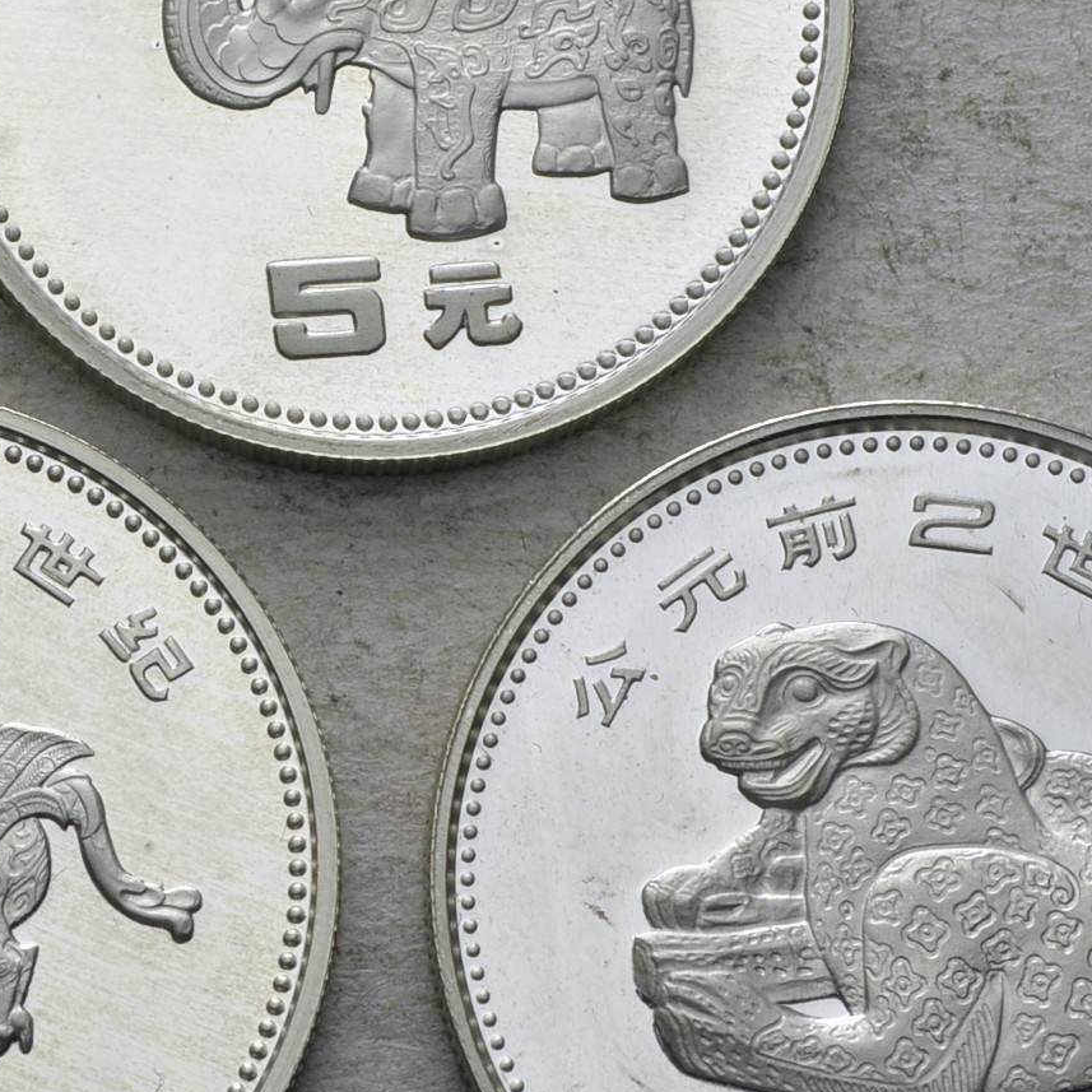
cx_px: 185
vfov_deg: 10.9
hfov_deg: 10.8
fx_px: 5746
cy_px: 464
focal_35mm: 161
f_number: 14
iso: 400
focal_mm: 44
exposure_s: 1/250
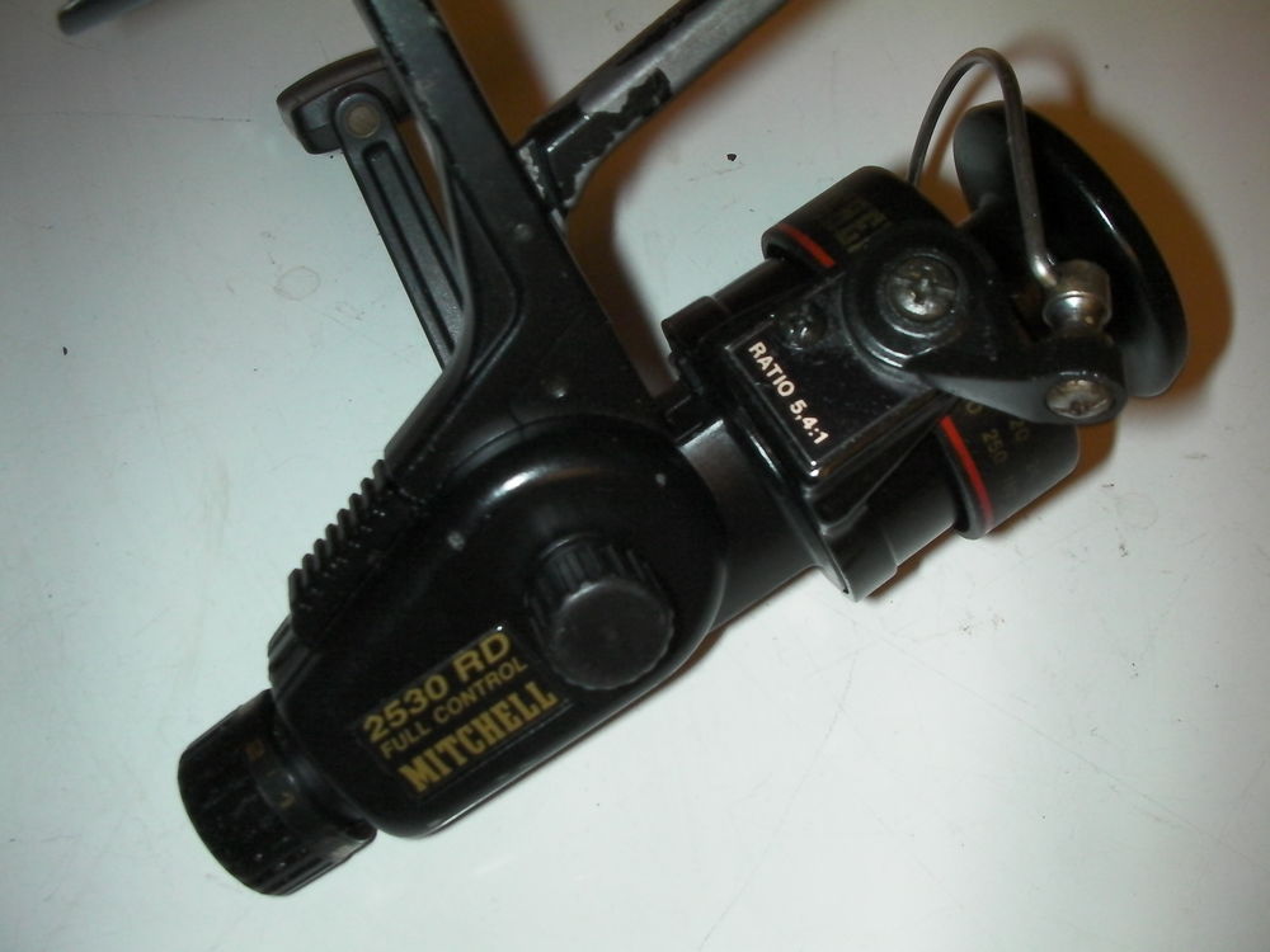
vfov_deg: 37.7
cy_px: 476
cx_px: 635
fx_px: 1394
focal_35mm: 38
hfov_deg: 49.0
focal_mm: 6.3
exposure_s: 1/30
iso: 200
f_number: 5.6
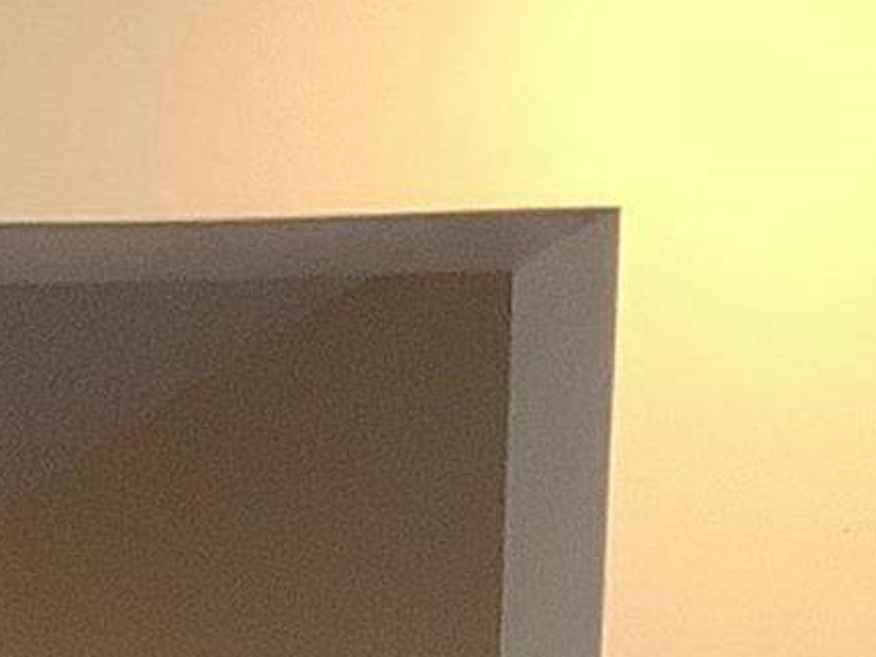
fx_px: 5620
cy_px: 2075
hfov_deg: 7.9
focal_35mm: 222
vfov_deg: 6.1
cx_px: -1562
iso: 320
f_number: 2.4
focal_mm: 3.3
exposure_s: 1/40
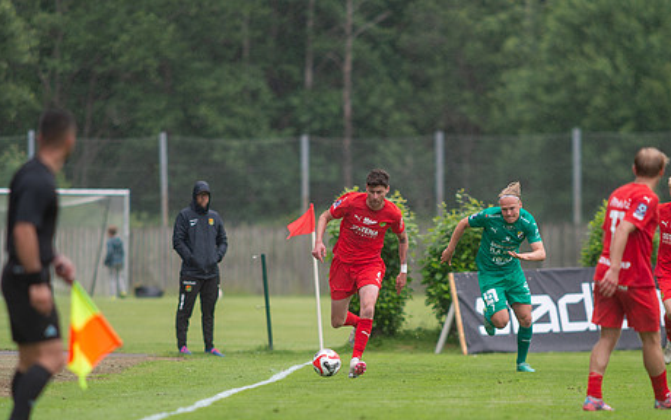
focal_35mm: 608
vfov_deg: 2.2
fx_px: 11124
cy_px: 306
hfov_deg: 3.5
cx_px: 353
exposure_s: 1/1250
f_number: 4
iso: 500
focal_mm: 420
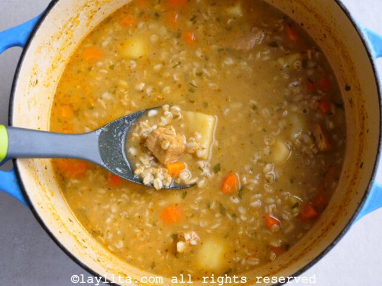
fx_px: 596
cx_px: 191
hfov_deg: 35.5
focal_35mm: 54
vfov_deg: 27.0
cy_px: 143
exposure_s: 1/60
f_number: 3.6
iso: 200
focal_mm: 27
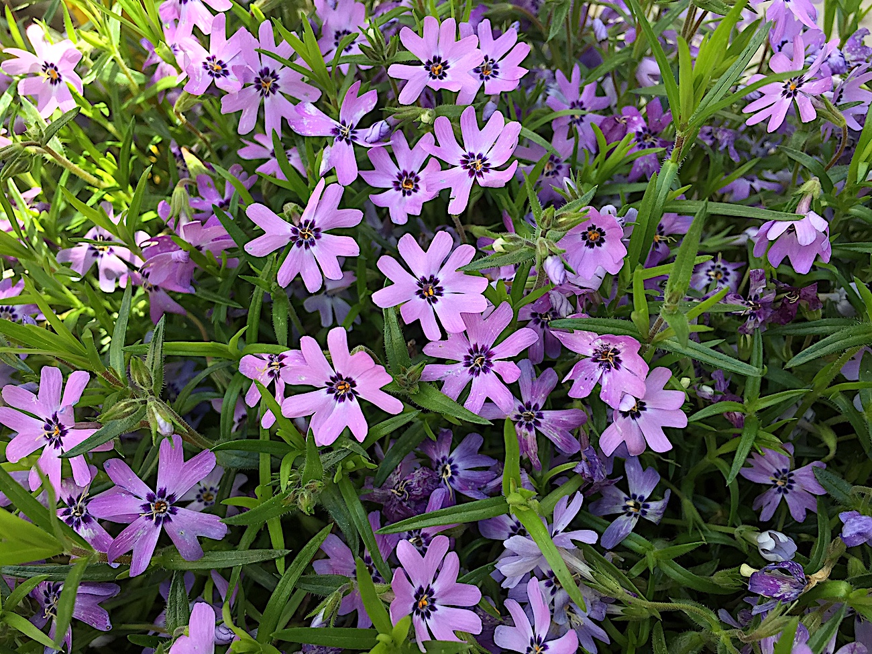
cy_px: 327
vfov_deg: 48.2
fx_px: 731
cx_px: 436
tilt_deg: -62.0
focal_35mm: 29
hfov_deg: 61.7
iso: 32
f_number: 2.2
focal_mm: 4.15
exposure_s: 1/108
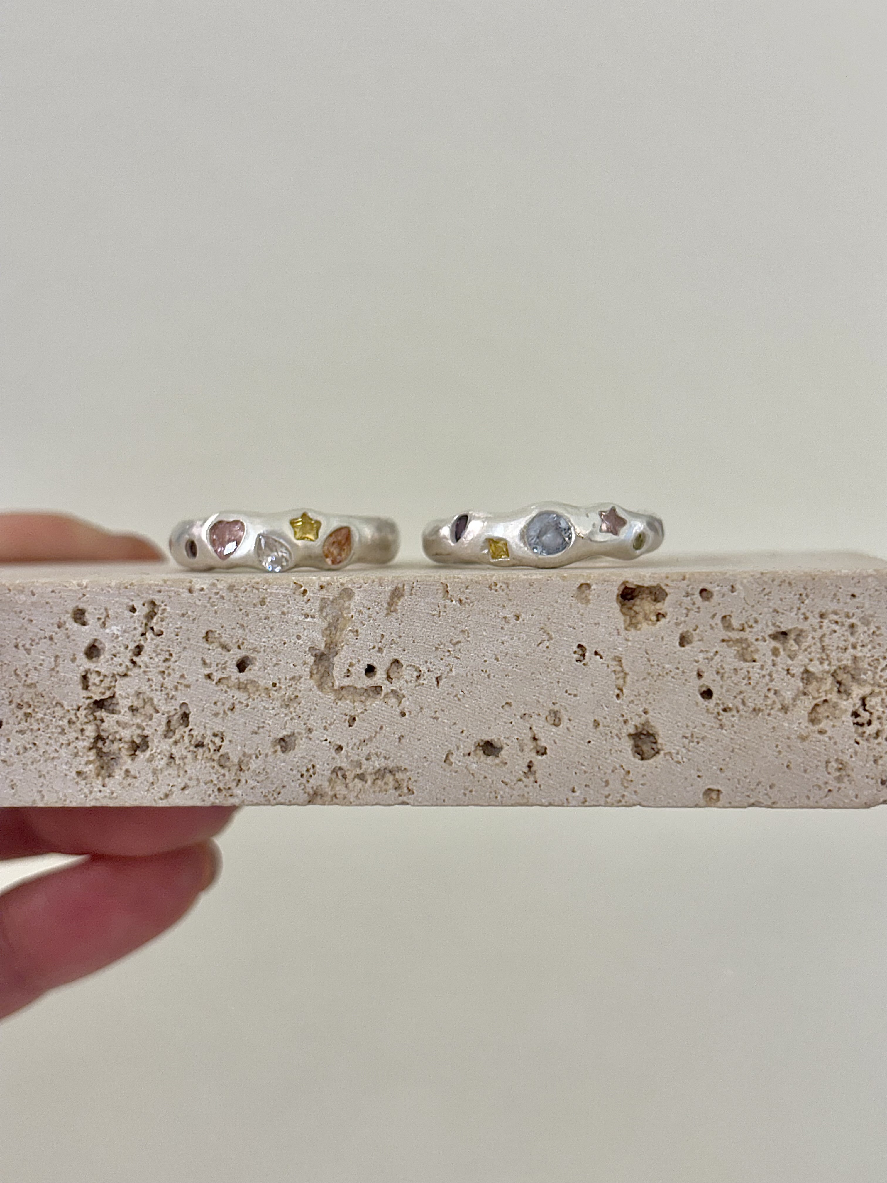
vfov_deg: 36.8
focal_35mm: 52
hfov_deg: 28.0
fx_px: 1777
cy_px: 592
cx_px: 444
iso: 32
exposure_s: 1/60
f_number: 1.6
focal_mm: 5.96
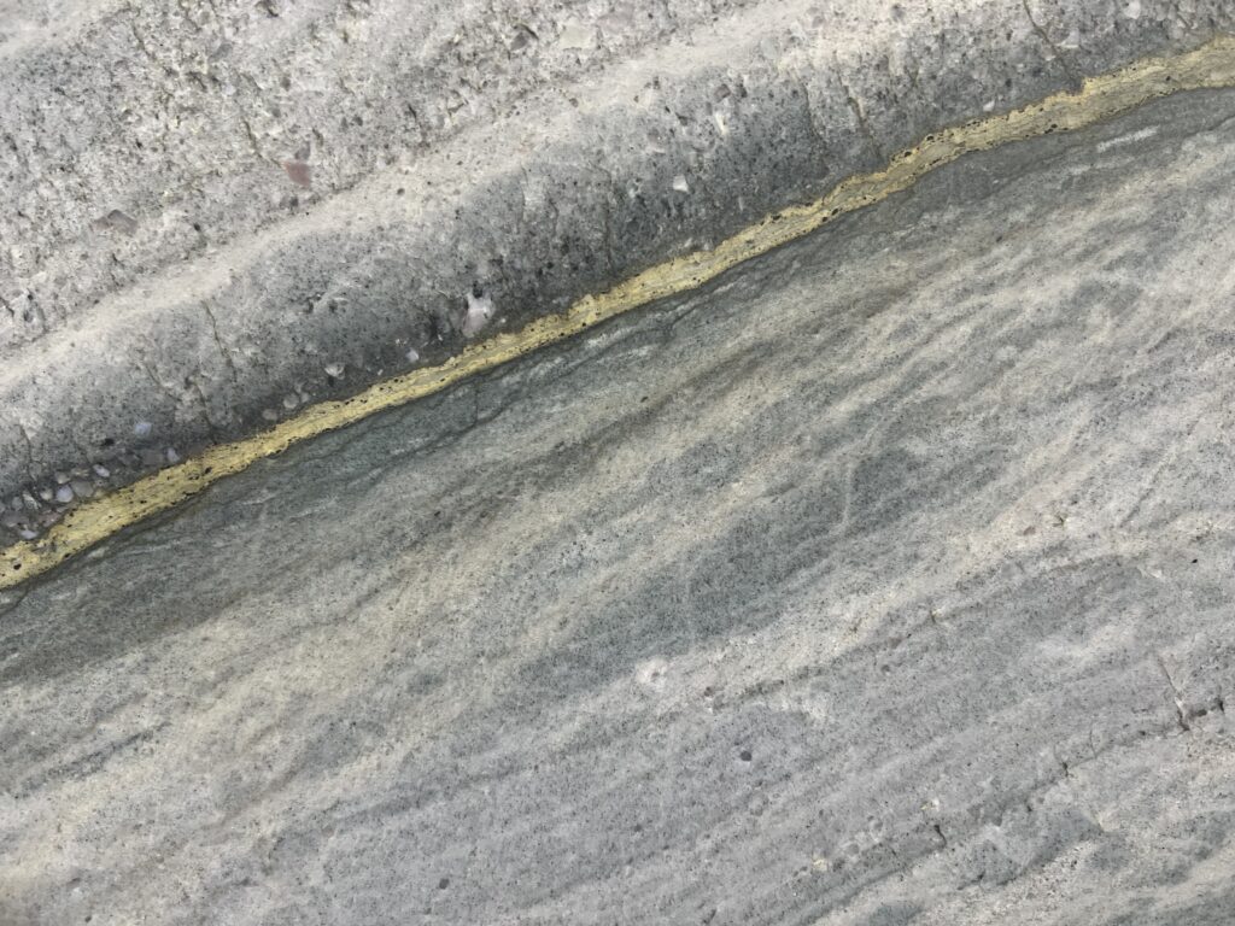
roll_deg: -2.3
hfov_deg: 67.3
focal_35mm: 26
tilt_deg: -16.2
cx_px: 618
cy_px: 463
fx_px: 928
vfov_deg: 53.1
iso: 125
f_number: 1.5
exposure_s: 1/120
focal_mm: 5.7
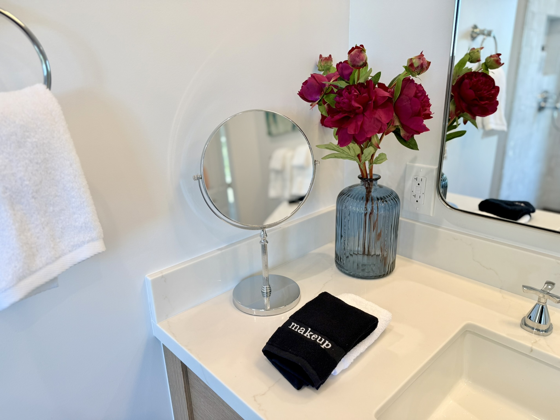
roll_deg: +1.6
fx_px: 388
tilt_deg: -19.5
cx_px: 280
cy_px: 210
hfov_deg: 71.6
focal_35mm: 24
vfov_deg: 56.8
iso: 64
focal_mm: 6.76
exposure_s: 1/120
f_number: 1.78
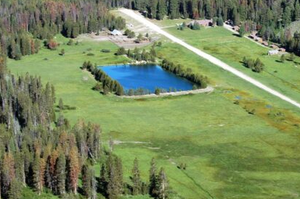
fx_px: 1208
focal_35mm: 145
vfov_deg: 9.5
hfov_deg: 14.1
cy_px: 100
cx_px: 227
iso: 200
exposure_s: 1/320
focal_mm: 52
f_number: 9
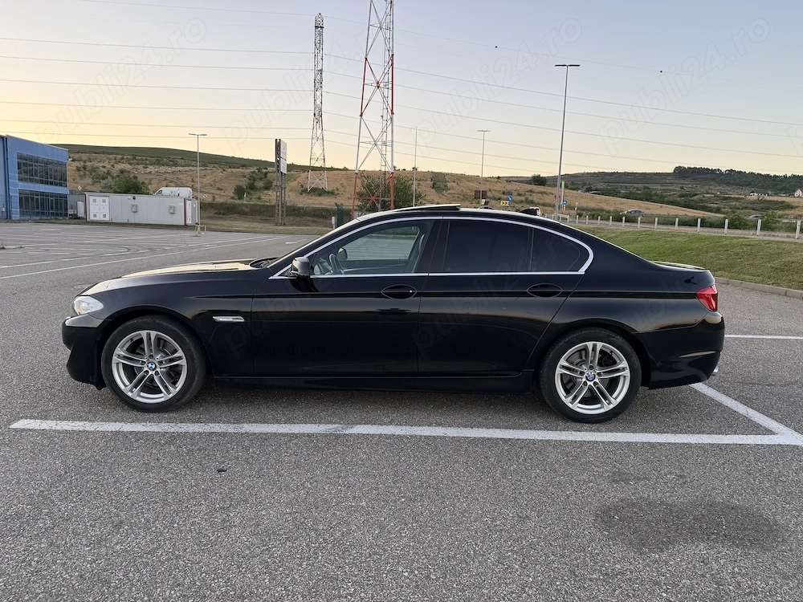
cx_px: 402
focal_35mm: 24
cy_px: 301
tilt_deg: -7.3
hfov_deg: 71.6
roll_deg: -1.9
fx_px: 557
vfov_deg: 56.8
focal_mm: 6.76
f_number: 1.78
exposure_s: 1/426
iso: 80
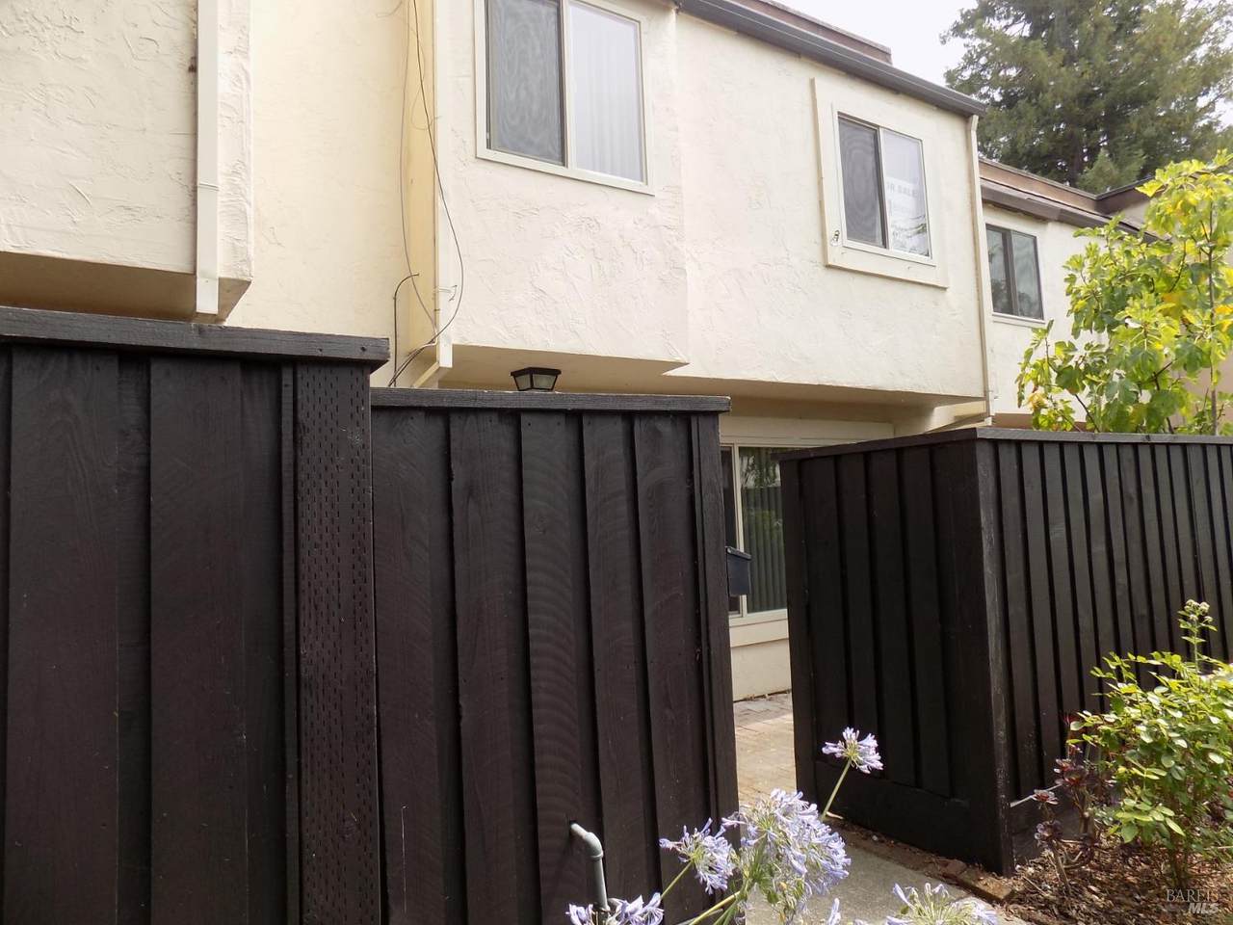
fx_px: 819
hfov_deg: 73.9
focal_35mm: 23
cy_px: 462
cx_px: 616
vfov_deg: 58.9
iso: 80
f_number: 3.1
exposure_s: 1/250
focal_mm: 4
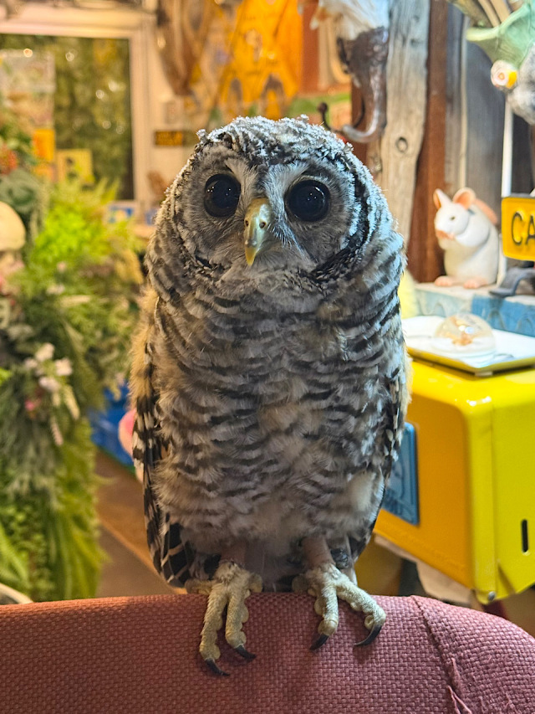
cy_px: 357
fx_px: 989
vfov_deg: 39.7
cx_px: 268
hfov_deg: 30.3
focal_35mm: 48
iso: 250
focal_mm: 6.76
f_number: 1.78
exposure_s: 1/60
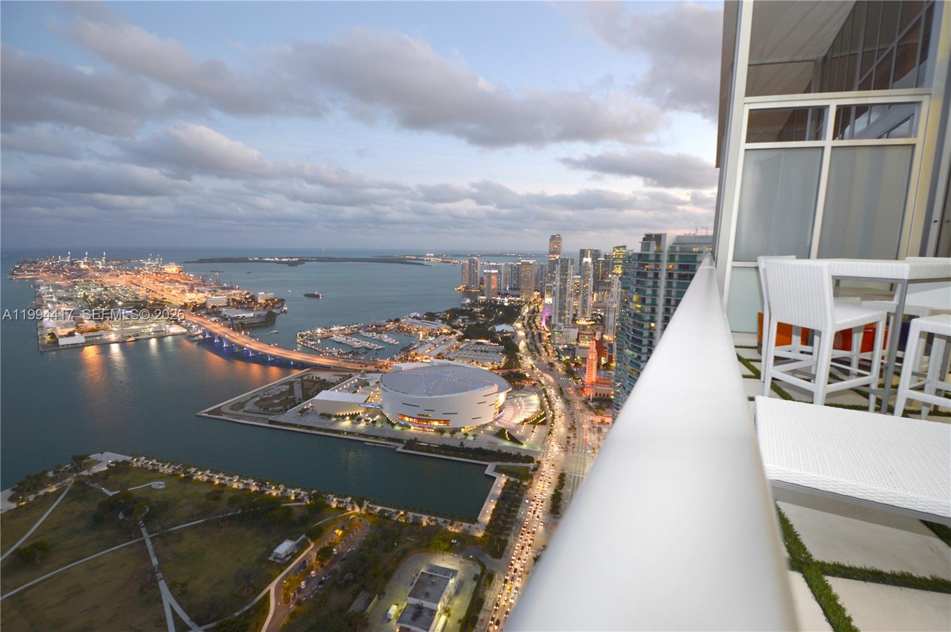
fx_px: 396
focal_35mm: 15
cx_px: 476
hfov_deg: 100.5
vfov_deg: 77.2
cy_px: 316
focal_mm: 10
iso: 100
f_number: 3.5
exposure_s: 1/4
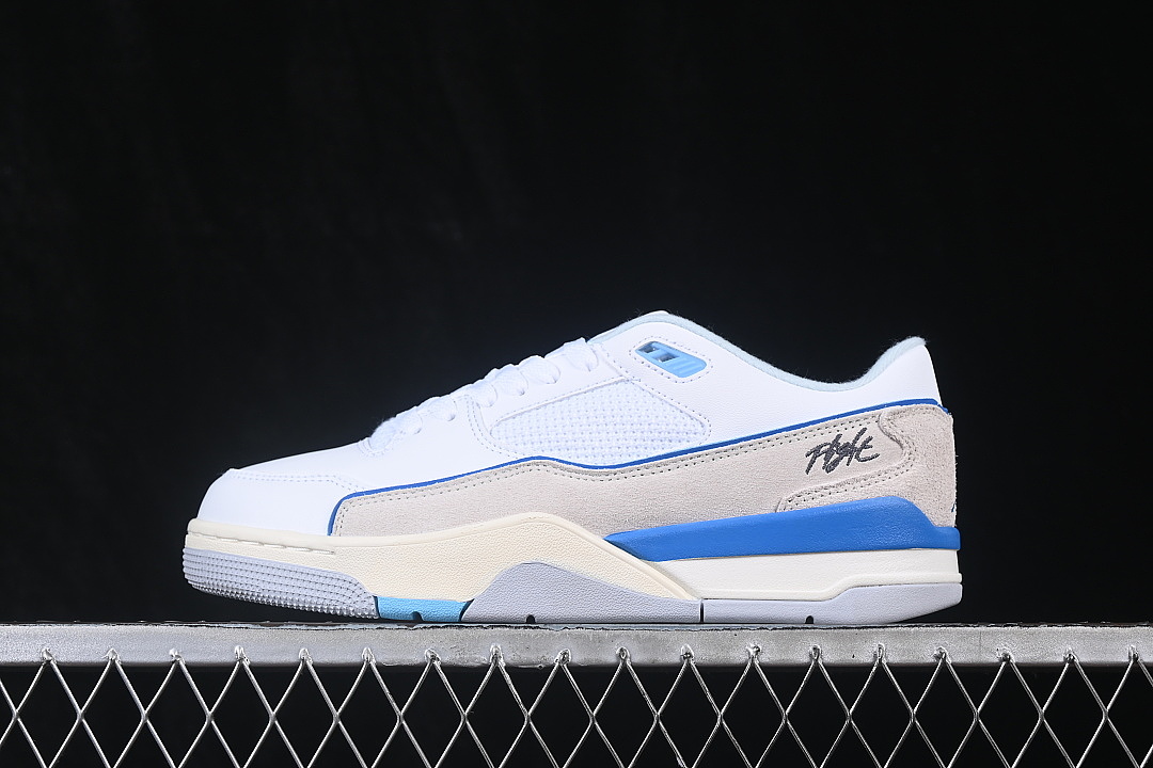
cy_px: 384
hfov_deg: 27.0
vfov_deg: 18.2
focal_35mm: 75
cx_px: 576
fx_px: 2402
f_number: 8
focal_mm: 50
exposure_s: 1/80
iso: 160
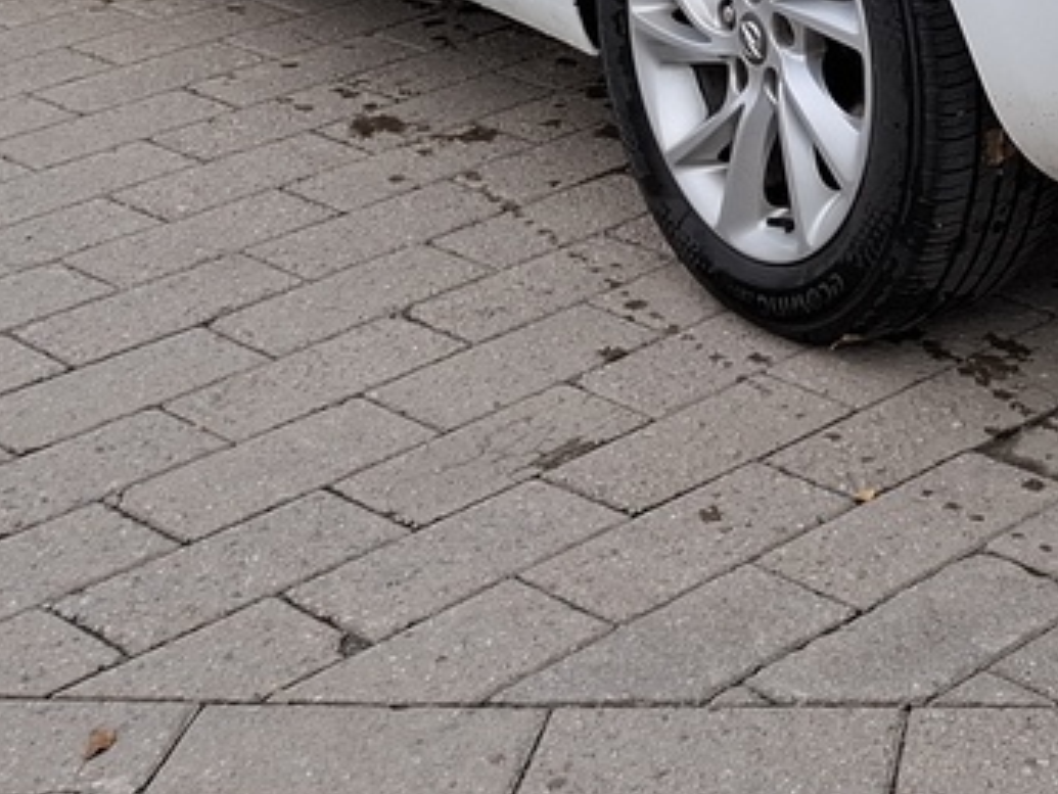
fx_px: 2935
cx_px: 1015
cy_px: -561
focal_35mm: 96
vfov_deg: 14.0
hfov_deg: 19.9
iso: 50
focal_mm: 5.54
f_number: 1.8
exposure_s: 1/247
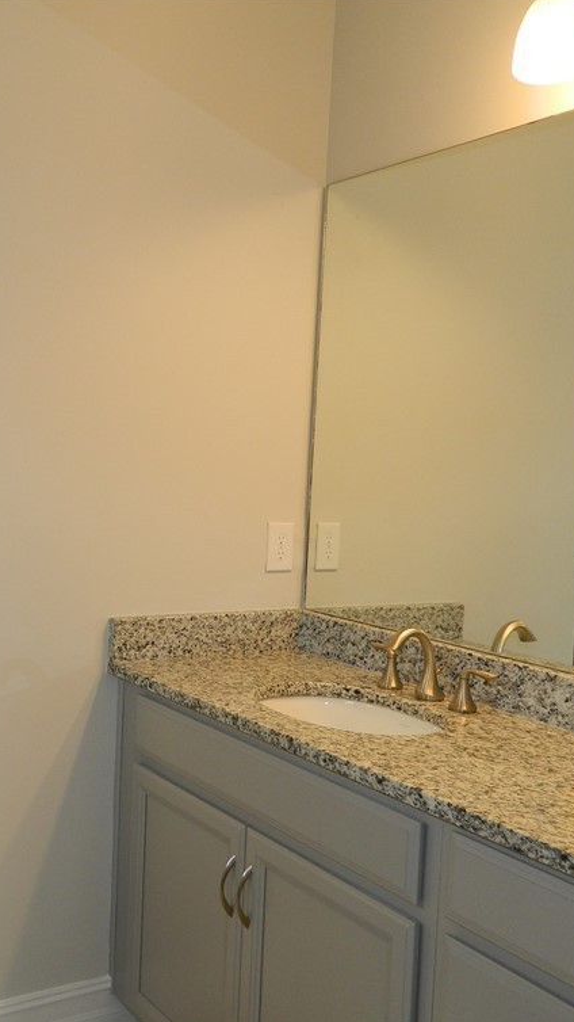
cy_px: 515
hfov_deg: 30.8
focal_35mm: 37
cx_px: 74
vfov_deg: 54.0
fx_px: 1001
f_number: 3.1
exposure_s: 1/30
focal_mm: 4.5
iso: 100
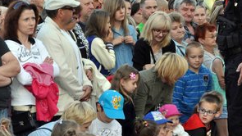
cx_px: 8
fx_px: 1155
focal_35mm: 180
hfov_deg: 11.8
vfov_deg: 6.7
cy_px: 120
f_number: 13
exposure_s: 1/60
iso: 640
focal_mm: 52
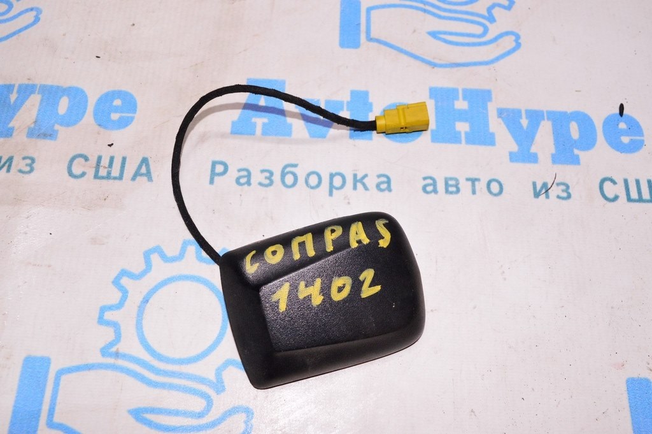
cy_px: 217
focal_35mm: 34
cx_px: 326
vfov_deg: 38.3
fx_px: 624
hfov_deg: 55.1
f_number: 8
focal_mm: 23
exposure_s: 1/125
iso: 1600
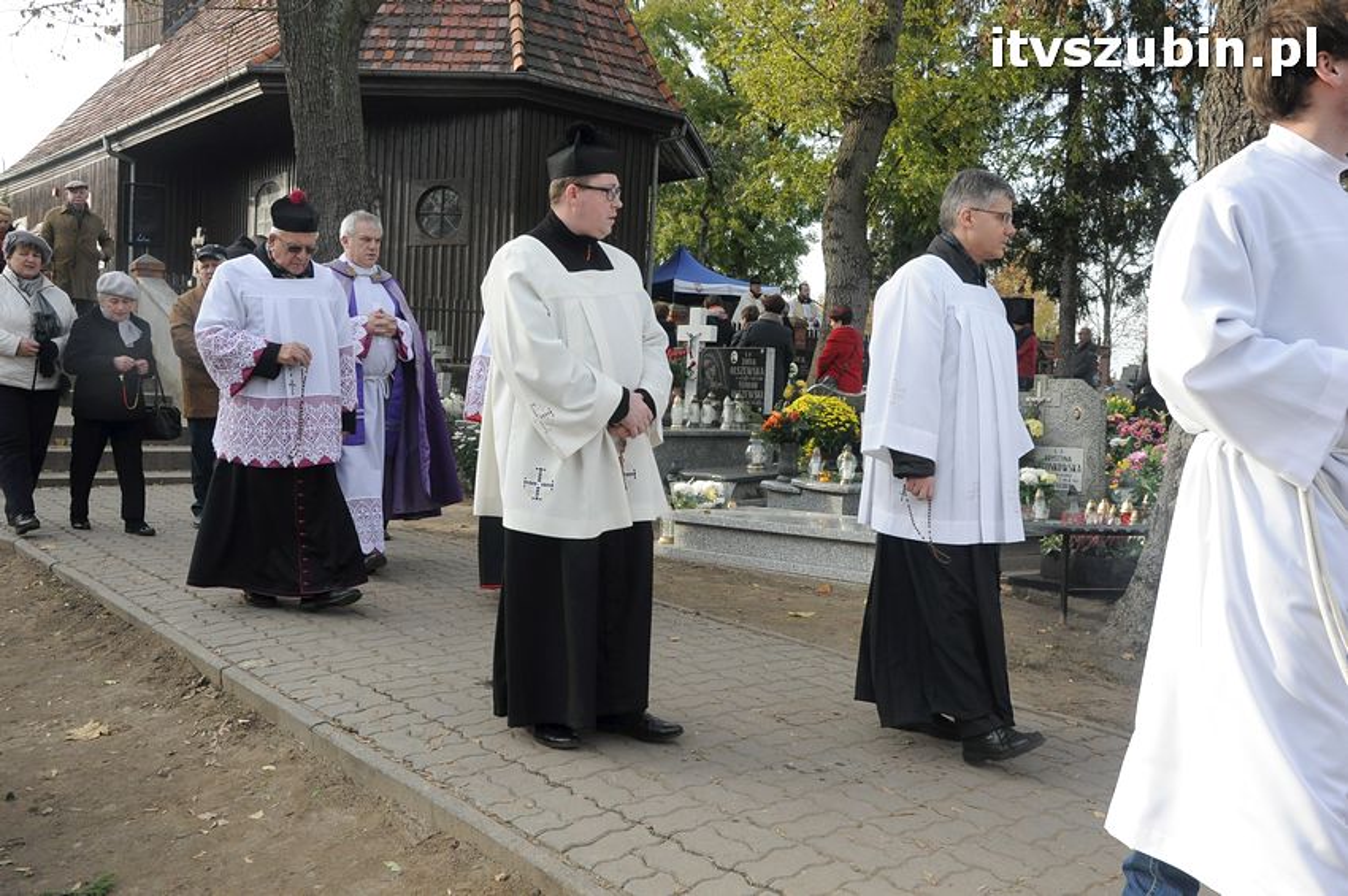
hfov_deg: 59.5
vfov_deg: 41.6
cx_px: 674
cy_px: 448
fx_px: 1178
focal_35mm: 32
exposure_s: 1/400
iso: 800
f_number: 10
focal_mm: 21
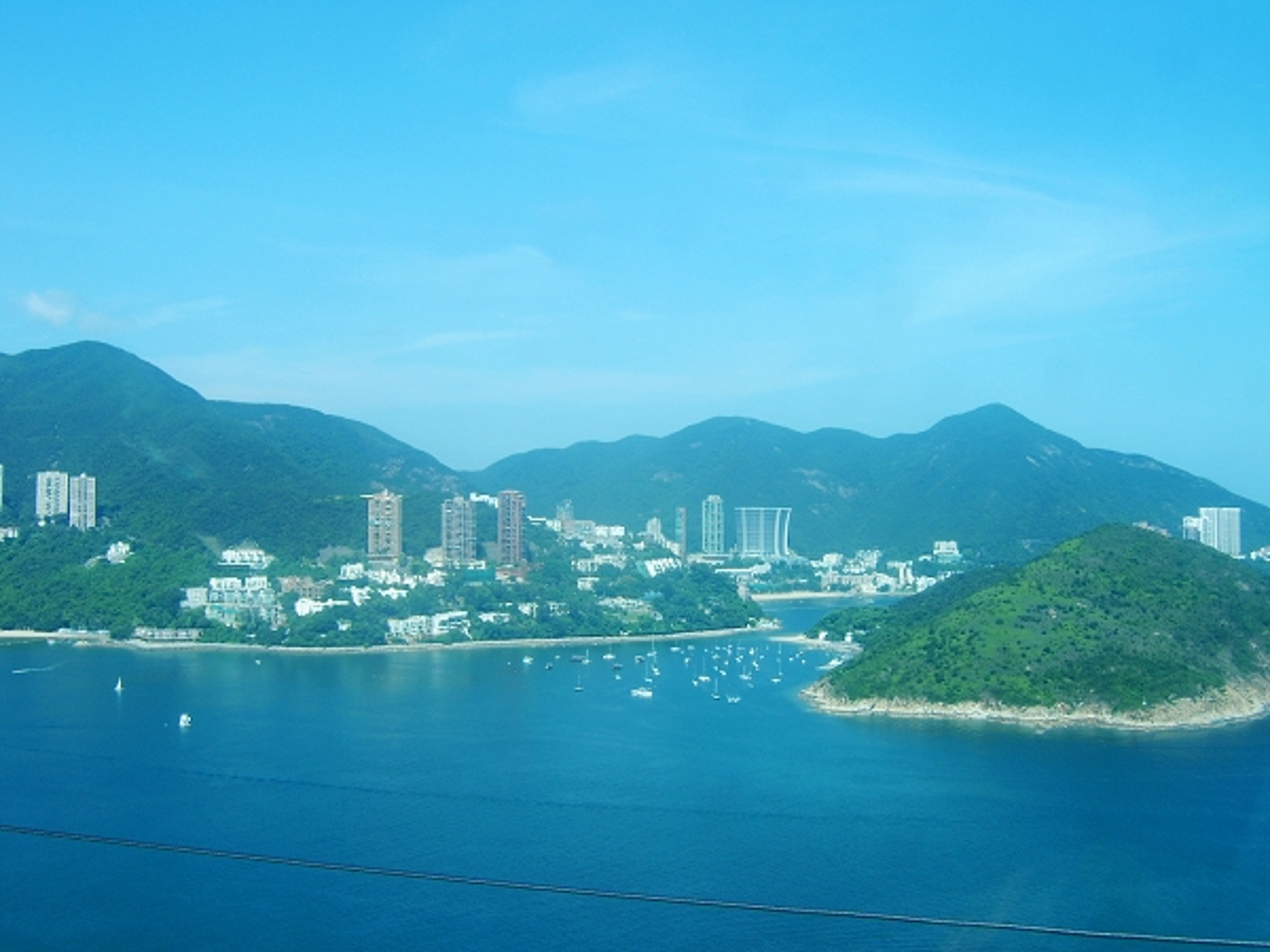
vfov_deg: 45.4
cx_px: 635
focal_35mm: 31
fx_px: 1137
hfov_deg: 58.4
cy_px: 476
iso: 50
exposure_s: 1/148
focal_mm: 8.13
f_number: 5.6
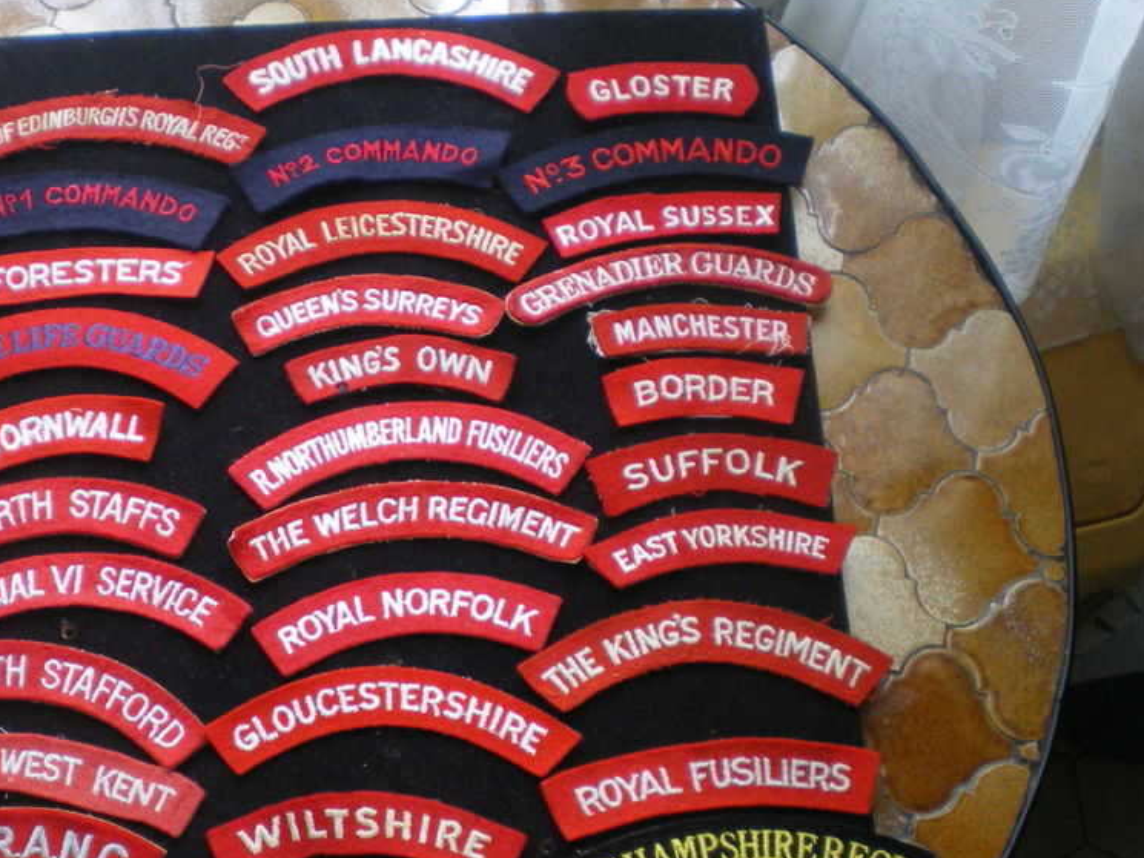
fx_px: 1686
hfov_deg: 37.1
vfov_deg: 28.4
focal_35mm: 51
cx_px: 395
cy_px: 566
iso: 250
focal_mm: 6.3
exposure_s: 1/50
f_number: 3.1
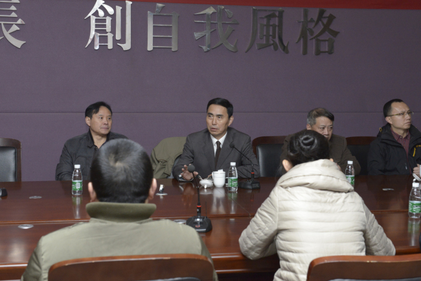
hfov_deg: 35.6
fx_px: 655
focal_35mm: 56
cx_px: 210
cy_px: 140
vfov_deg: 24.2
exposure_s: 1/320
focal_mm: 56
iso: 3200
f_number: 8
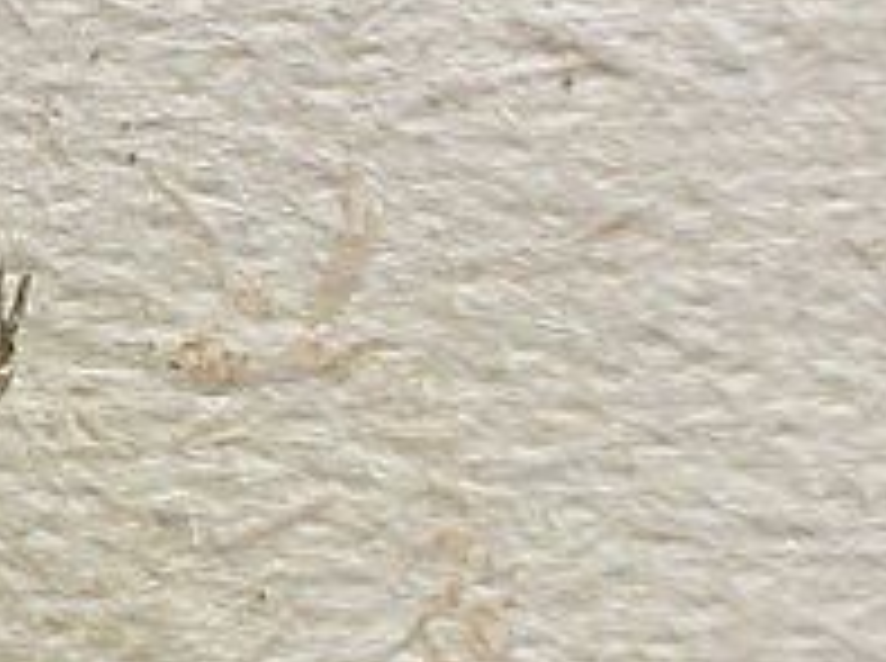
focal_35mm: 802
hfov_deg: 2.5
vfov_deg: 1.8
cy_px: -410
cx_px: -1052
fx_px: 20490
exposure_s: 1/17.5
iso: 100
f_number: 8.2
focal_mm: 32
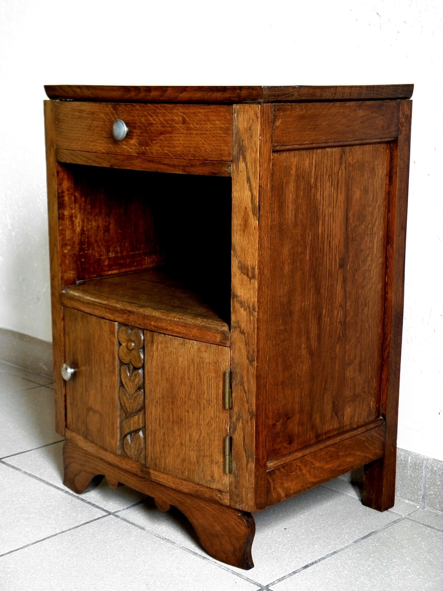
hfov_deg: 27.0
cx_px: 222
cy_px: 296
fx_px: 921
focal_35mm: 54
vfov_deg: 35.5
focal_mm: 9.7
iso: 200
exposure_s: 1/10
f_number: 4.1
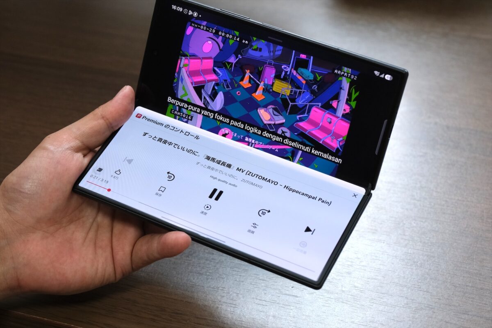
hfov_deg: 28.1
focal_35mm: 72
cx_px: 246
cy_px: 164
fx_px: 984
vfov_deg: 18.9
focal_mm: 48.2
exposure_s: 1/125
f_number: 5.6
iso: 1600
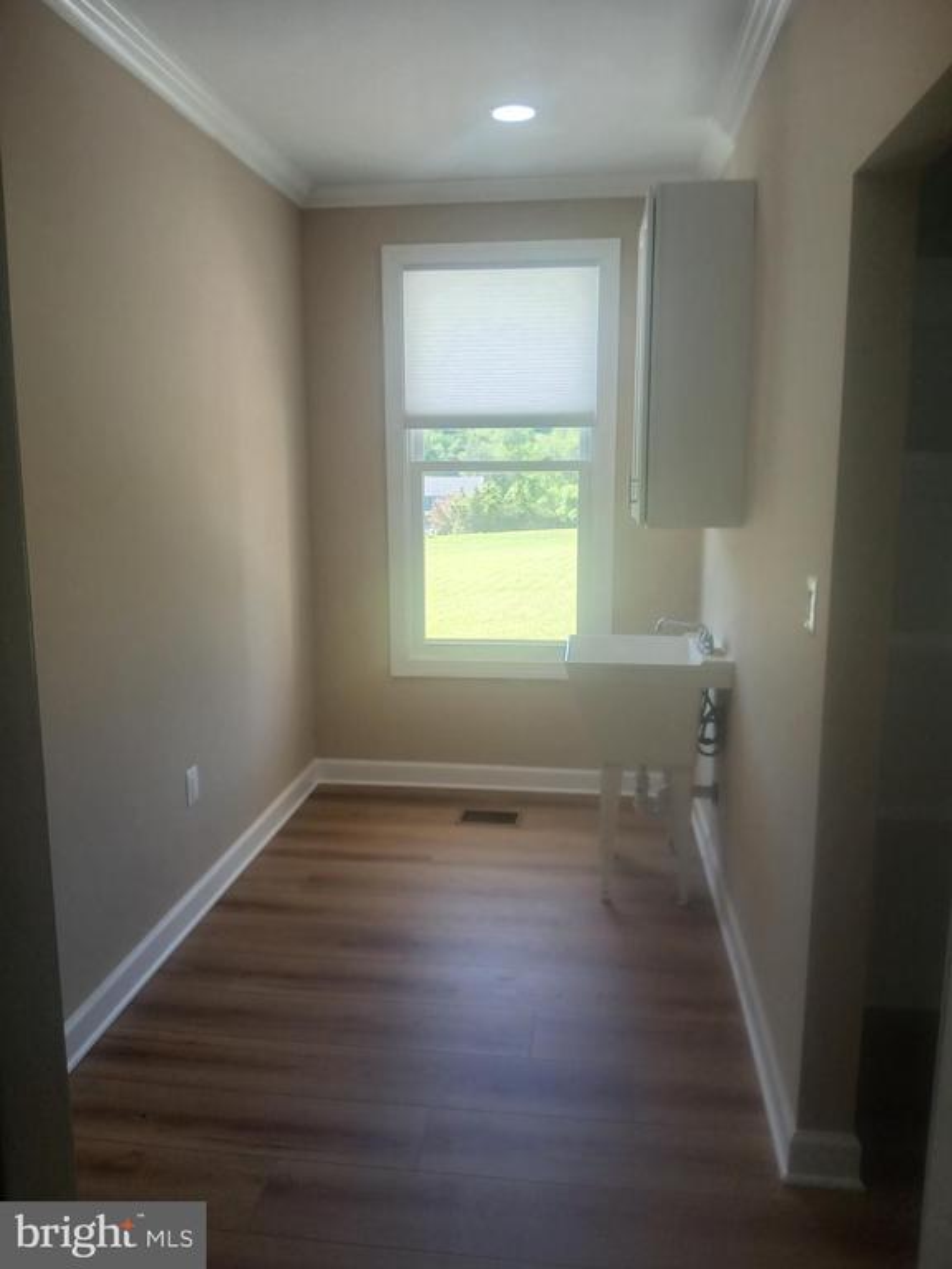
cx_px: 476
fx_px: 953
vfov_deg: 67.3
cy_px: 634
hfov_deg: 53.1
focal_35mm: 26
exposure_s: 1/60
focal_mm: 3.98
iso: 64
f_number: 1.8
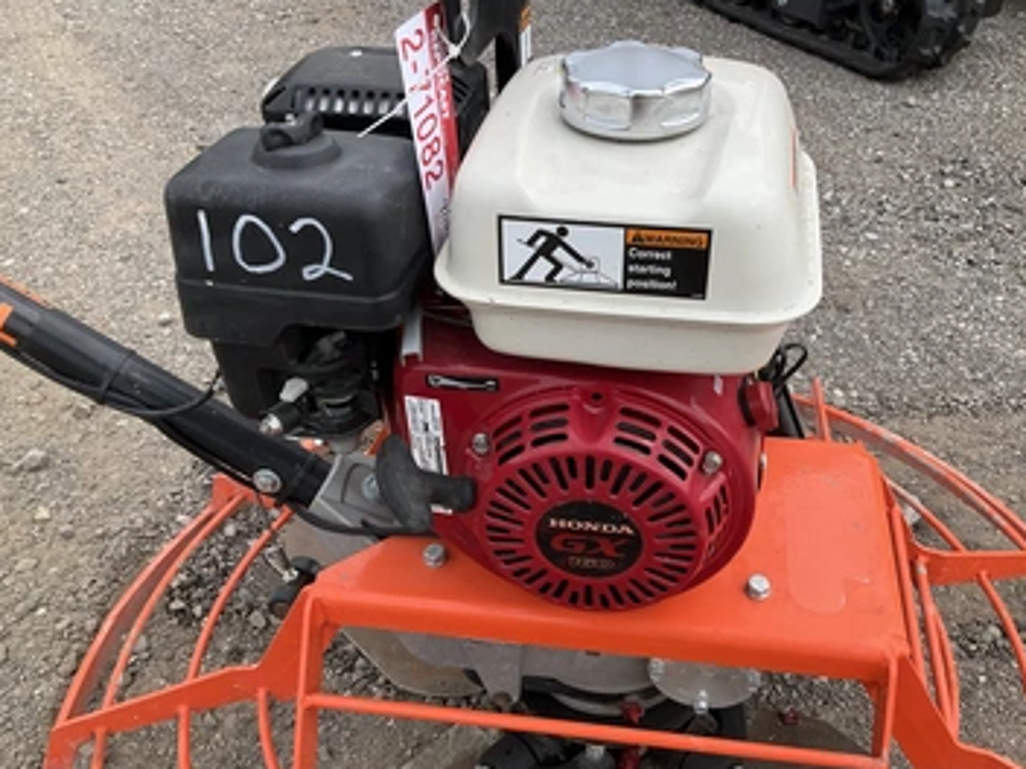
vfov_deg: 42.9
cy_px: 399
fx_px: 978
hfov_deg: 55.2
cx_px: 574
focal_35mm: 33
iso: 25
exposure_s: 1/997
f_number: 1.8
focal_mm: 3
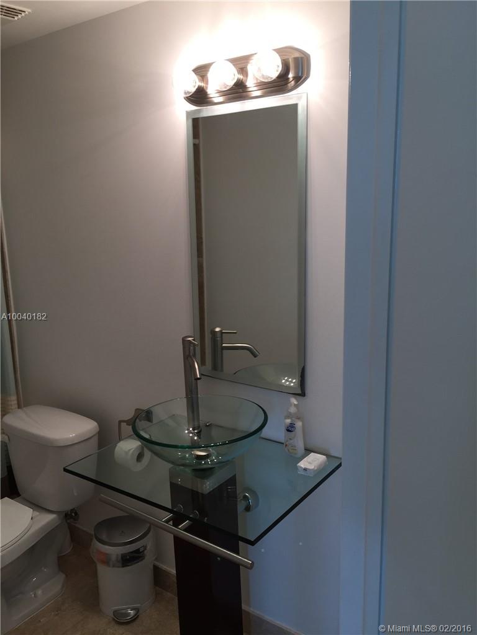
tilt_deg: -11.5
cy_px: 318
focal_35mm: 29
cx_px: 238
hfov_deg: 48.2
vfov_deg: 61.7
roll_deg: +1.3
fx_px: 533
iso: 40
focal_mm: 4.15
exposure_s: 1/60
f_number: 2.2
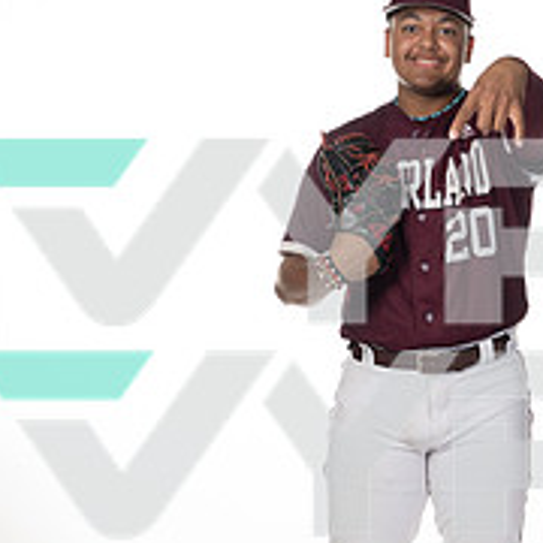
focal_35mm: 104
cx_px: 416
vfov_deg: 16.6
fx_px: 1846
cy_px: 446
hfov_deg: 16.6
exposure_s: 1/250
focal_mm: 49
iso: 400
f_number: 6.3
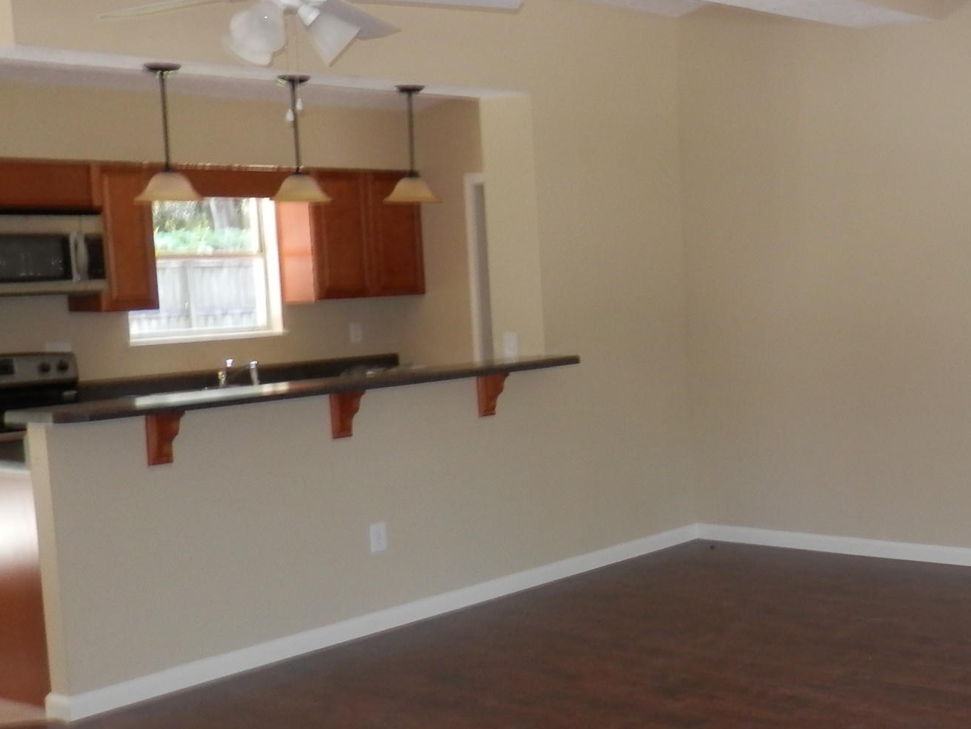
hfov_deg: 35.7
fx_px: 1375
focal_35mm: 49
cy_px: 367
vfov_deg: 29.7
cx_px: 938
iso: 100
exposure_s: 1/30
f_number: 3
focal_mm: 4.5
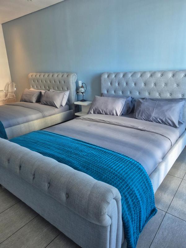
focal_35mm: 23
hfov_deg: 58.9
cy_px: 124
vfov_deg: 73.9
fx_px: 165
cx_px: 93
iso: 320
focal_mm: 5.4
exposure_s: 1/100
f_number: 1.8
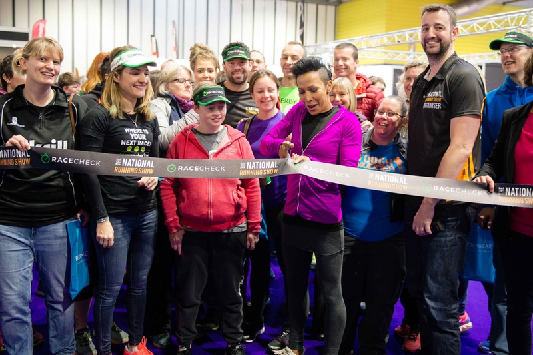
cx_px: 266
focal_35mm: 32
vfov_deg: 41.1
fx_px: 474
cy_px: 178
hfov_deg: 58.7
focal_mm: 32
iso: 2000
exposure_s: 1/60
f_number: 2.8
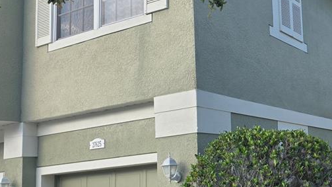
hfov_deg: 36.8
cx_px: 324
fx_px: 449
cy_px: 121
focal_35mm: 51
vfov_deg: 23.4
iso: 80
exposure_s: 1/1418
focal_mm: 6.3
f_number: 1.7
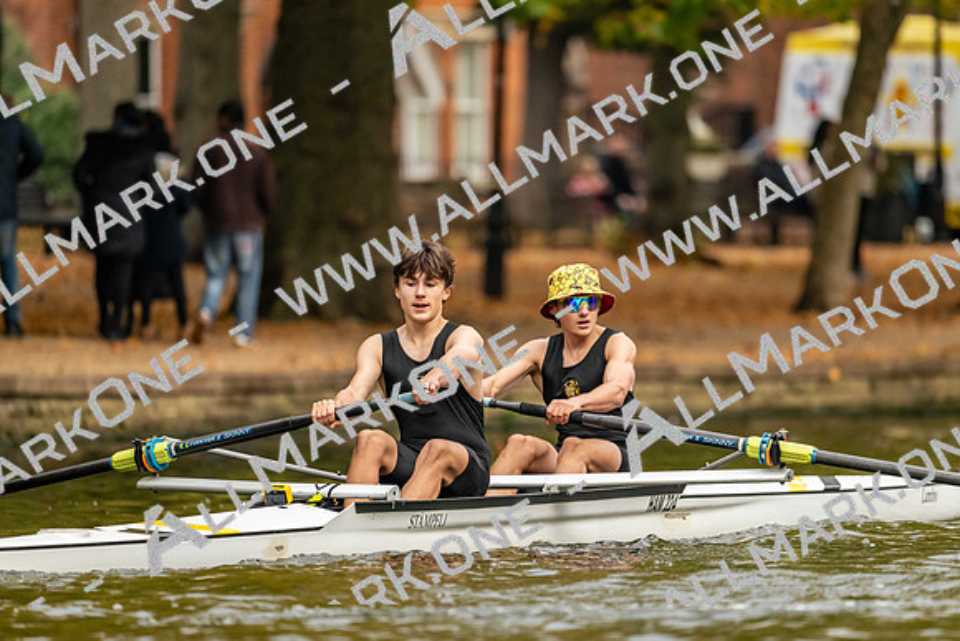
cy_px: 320
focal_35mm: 400
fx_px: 10669
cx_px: 480
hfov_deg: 5.2
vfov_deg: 3.4
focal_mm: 400
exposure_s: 1/2500
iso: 2500
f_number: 4.5
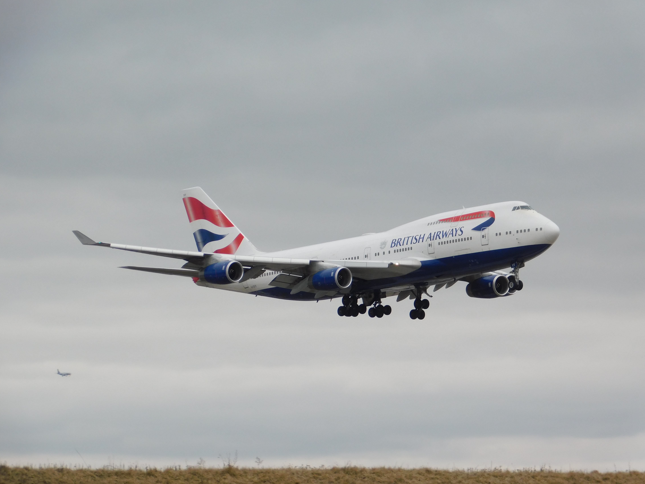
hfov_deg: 6.6
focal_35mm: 298
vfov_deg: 5.0
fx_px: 5553
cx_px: 323
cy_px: 242
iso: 125
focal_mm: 52.2
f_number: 5.7
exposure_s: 1/250
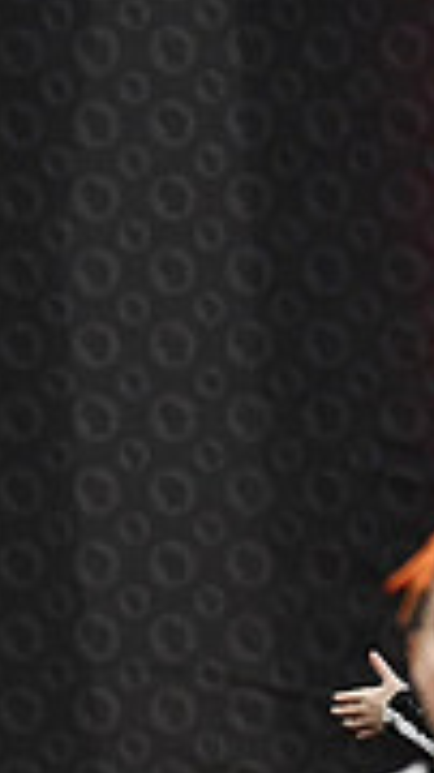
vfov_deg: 2.9
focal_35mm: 758
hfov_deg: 1.6
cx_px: -696
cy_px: 655
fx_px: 15537
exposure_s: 1/800
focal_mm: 150
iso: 4000
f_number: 2.8
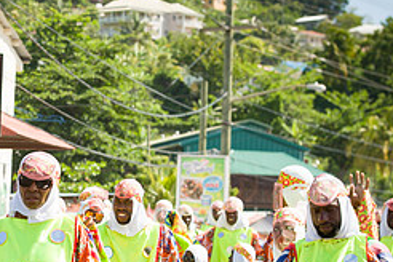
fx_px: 2107
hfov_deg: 10.6
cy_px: 235
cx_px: 10
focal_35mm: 193
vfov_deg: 7.1
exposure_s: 1/200
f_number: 6.3
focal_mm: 82
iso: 100
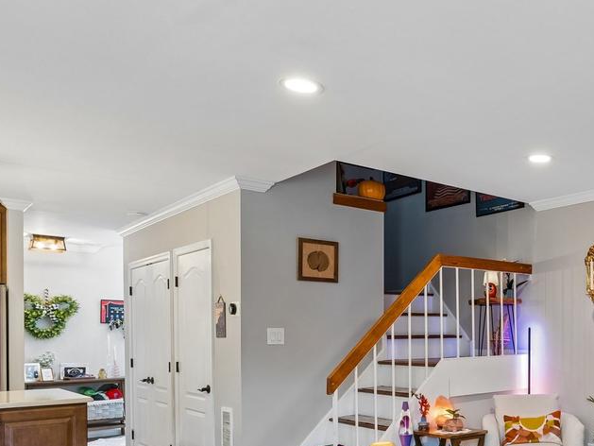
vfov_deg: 41.4
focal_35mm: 33
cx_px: 568
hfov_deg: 47.7
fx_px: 566
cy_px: 347
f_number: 8
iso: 250
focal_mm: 10
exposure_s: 1/3.33
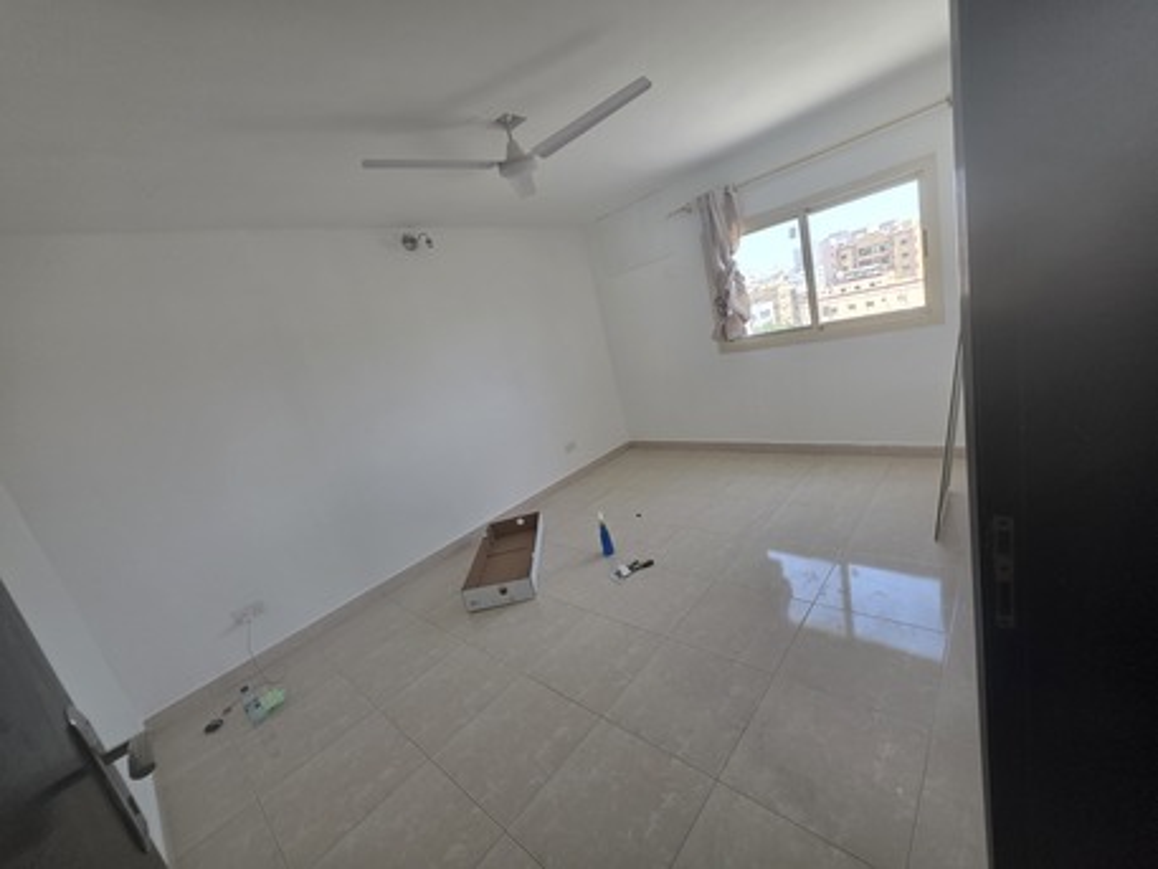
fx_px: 435
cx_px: 579
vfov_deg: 89.9
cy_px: 434
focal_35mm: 13
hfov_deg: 106.2
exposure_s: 1/100
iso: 50
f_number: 1.9
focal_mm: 2.2
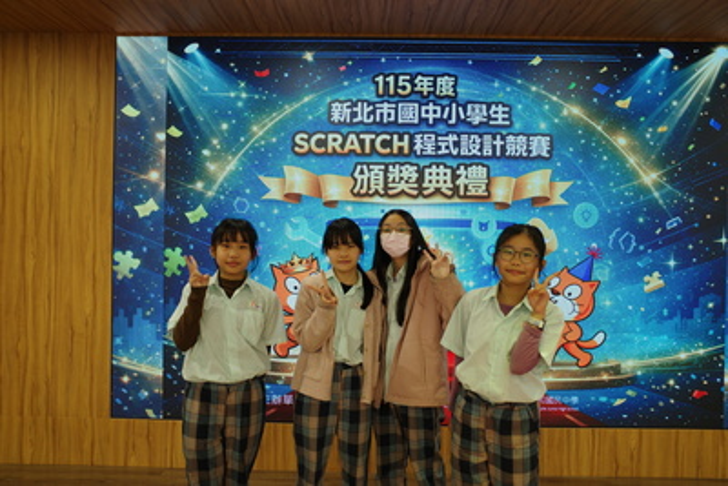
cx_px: 364
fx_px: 566
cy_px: 243
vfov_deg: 46.4
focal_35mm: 28
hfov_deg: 65.5
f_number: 2.8
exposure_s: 1/60
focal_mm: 18.3
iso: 250
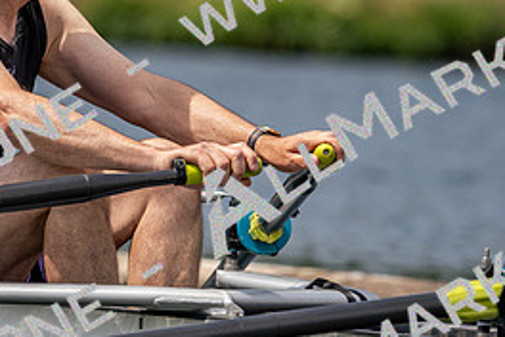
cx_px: 40
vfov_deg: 1.6
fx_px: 12315
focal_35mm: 878
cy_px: 78
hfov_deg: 2.3
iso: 250
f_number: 6.3
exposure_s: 1/1600
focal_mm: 400
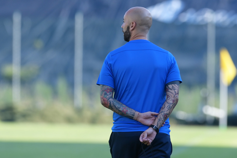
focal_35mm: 400
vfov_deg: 3.4
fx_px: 2633
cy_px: 79
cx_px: 118
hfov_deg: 5.2
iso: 250
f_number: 5
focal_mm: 400
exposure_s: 1/800
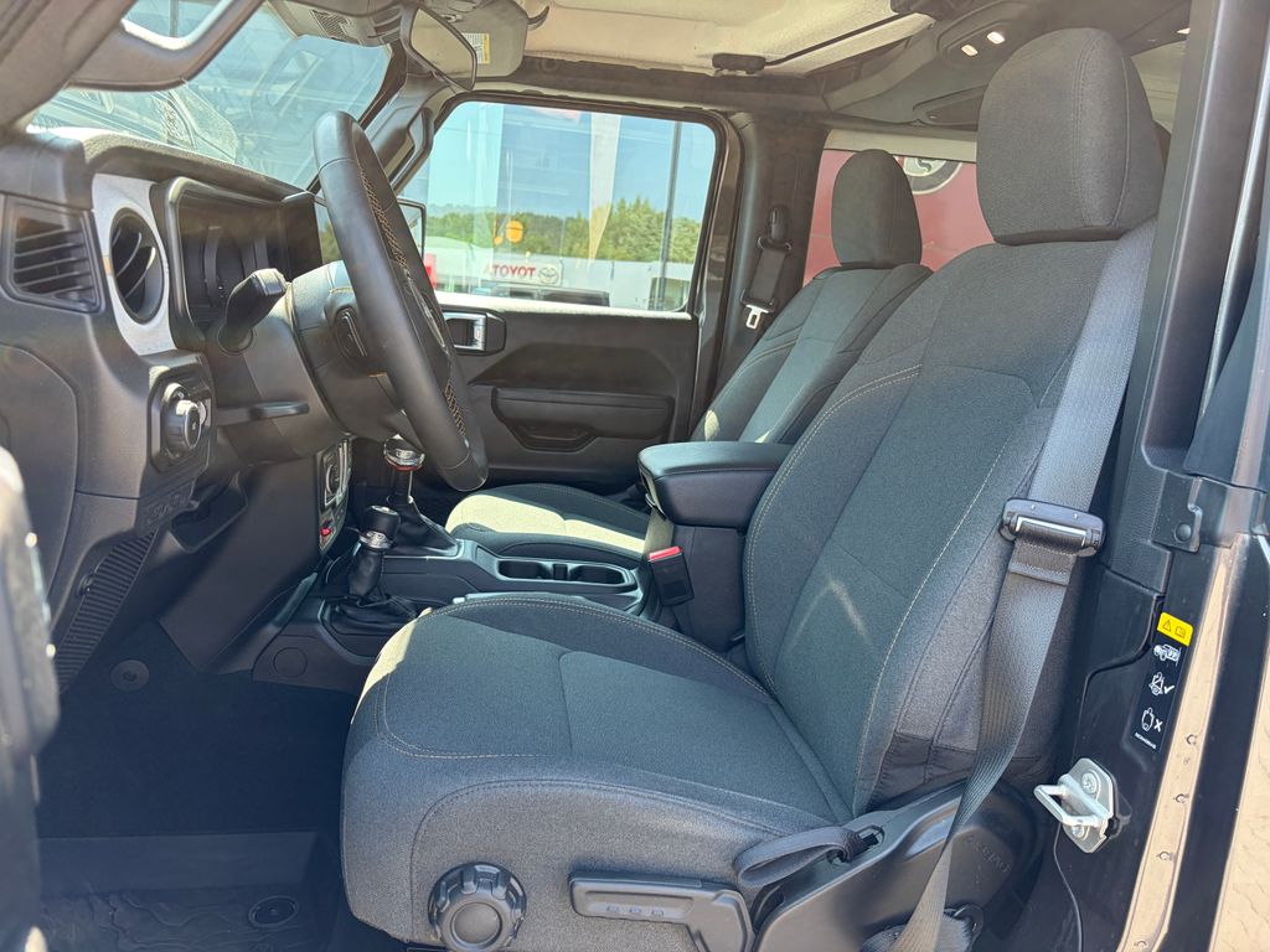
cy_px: 476
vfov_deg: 53.1
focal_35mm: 26
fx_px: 954
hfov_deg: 67.3
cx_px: 635
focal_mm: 5.96
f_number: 1.6
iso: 80
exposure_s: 1/206
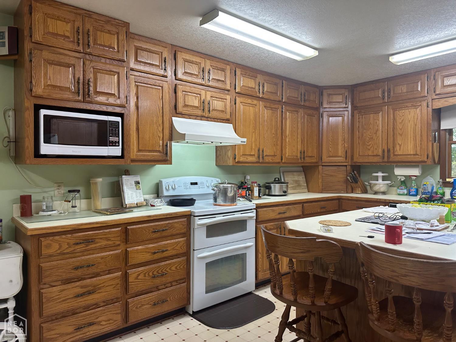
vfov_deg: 56.8
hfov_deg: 71.6
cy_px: 171
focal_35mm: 24
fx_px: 316
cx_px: 228
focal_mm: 6.86
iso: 160
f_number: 1.78
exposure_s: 1/120
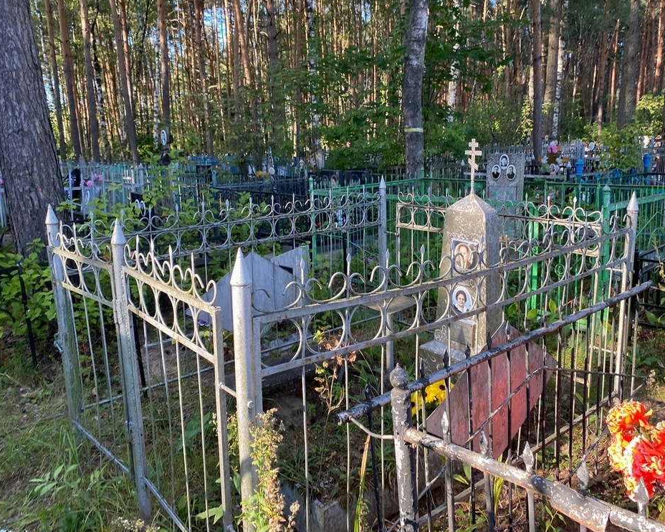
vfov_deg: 51.5
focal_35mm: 28
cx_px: 363
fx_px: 551
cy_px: 260
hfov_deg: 62.1
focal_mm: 4.25
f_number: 1.8
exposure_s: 1/121
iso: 50
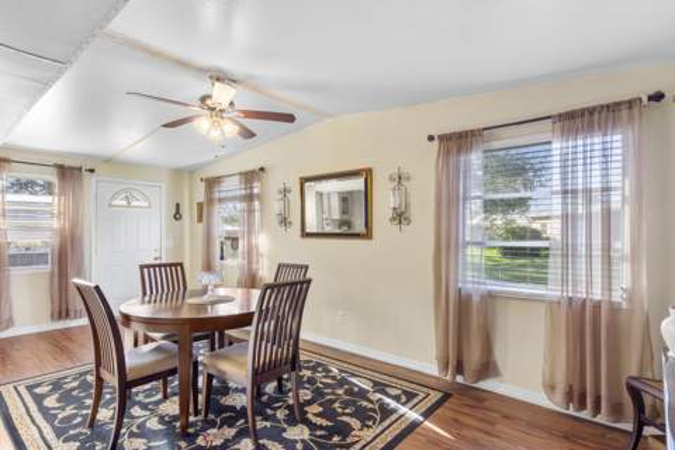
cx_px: 338
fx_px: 337
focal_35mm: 18
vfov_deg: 67.4
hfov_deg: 90.0
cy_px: 225
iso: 320
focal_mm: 12
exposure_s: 1/8
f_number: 6.3
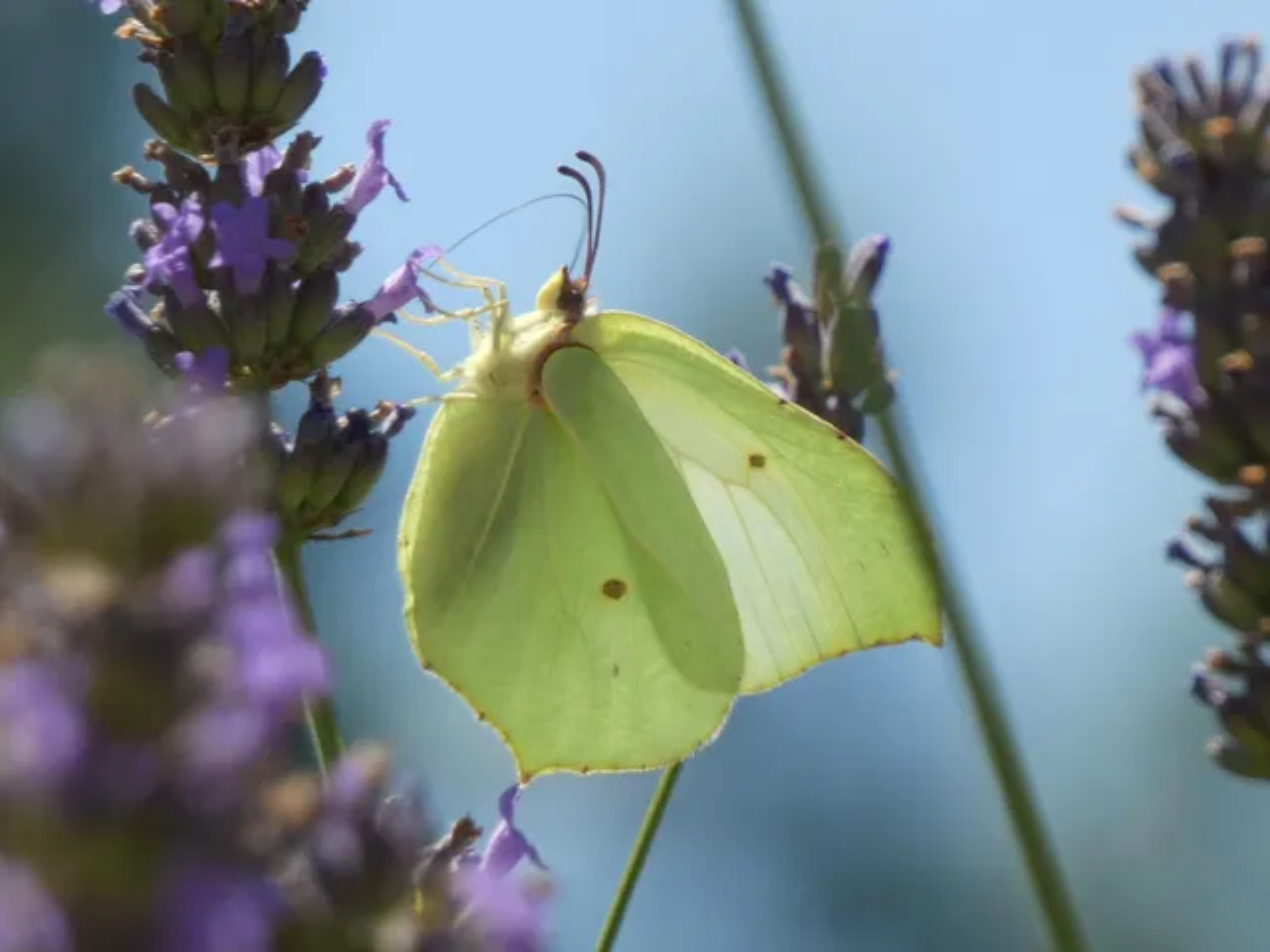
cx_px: 635
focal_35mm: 584
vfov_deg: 2.5
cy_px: 476
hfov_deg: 3.4
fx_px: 21426
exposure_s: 1/320
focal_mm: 104.7
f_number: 5.6
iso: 80
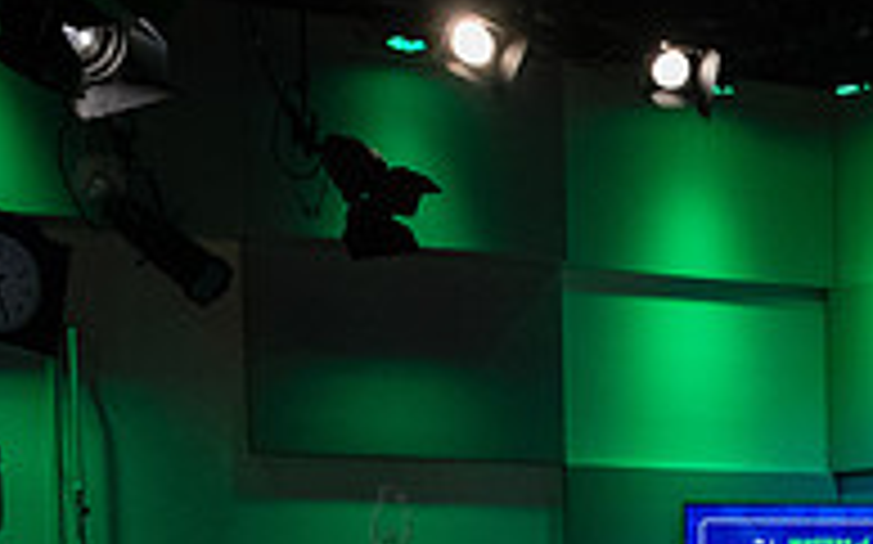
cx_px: 968
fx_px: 1783
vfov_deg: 16.1
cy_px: 771
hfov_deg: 25.4
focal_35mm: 75
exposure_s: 1/200
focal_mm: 24
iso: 3200
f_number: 4
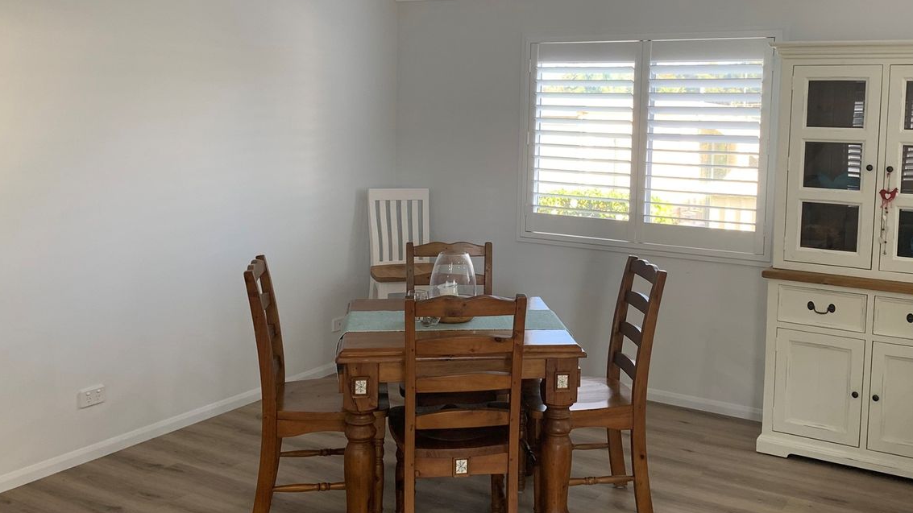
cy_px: 177
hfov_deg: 55.1
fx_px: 871
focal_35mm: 36
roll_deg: -0.5
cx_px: 525
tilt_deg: -5.4
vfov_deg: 32.6
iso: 64
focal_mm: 4.25
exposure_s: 1/50
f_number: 1.8
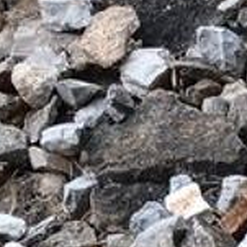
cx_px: 803
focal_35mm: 210
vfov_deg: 6.9
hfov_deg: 7.2
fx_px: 1695
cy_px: 886
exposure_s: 1/194
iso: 20
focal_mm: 3.98
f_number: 1.8
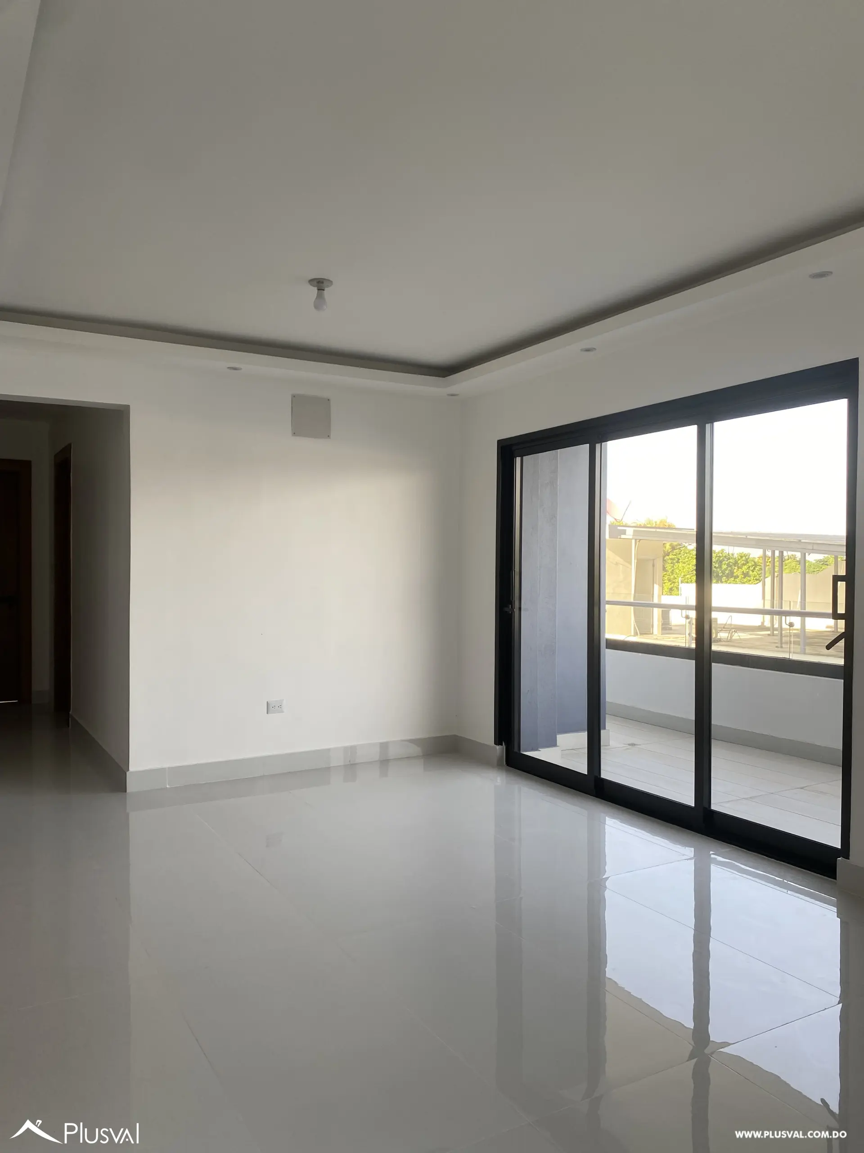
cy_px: 576
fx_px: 865
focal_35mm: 26
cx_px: 432
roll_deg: -0.3
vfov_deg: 67.3
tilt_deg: -0.6
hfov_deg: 53.1
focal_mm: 4.25
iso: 64
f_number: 1.8
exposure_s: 1/122
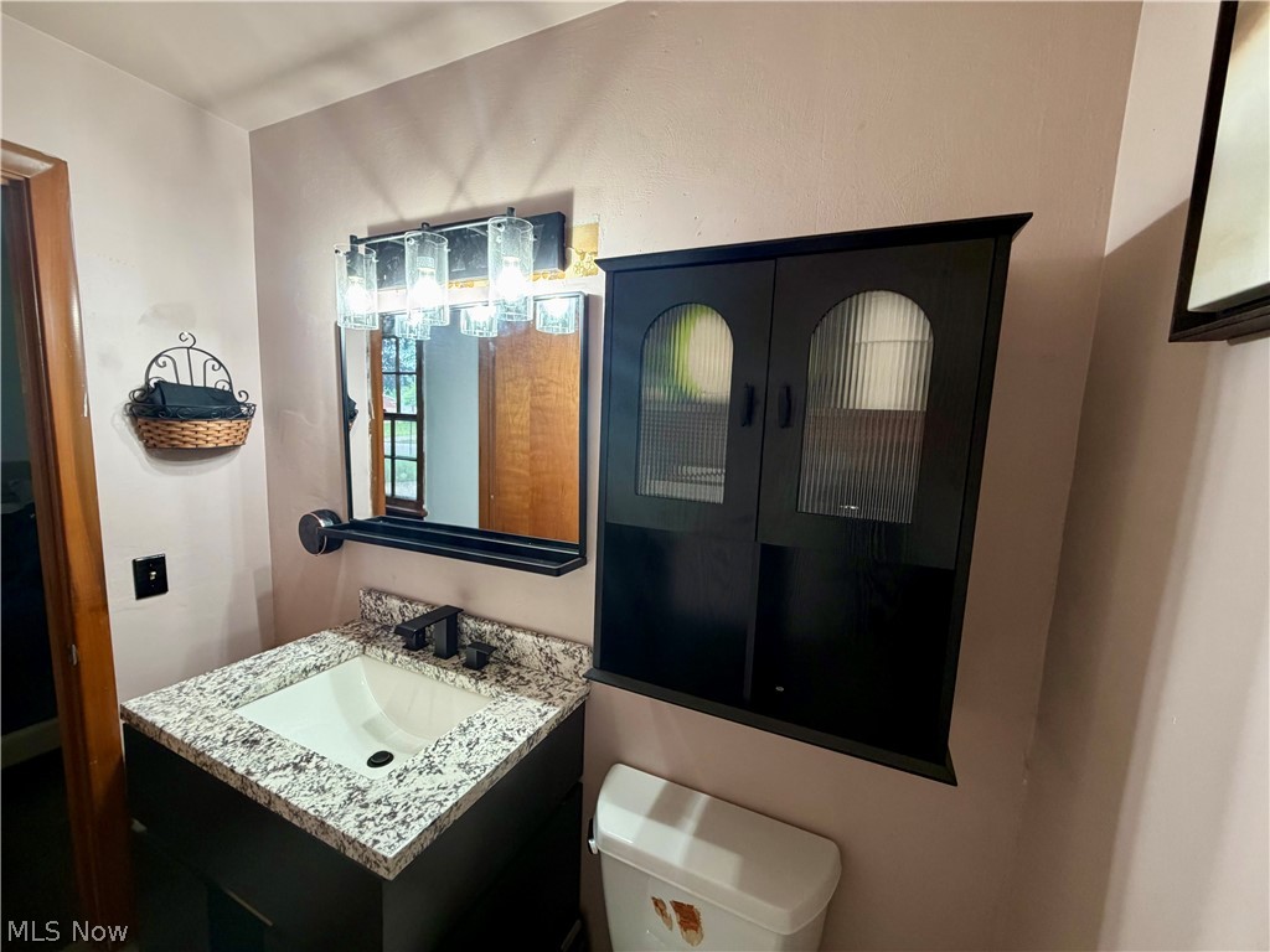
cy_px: 476
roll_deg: -2.1
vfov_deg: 85.7
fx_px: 514
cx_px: 635
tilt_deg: -6.7
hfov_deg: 102.1
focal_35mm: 14
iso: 200
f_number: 2.2
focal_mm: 2.22
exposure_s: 1/120
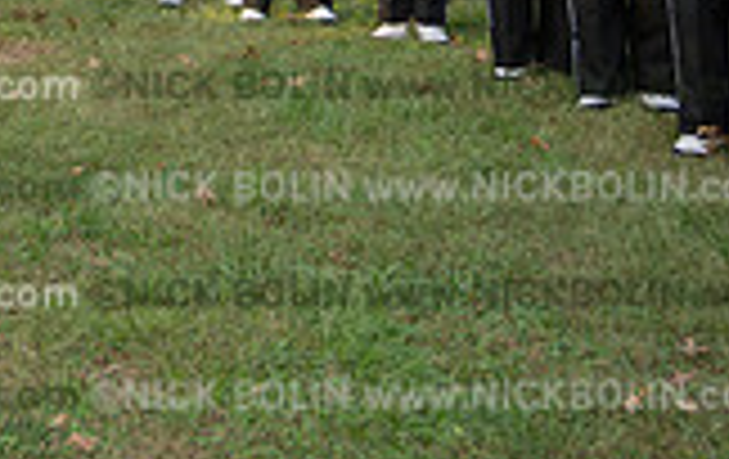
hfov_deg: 20.4
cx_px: -270
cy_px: -227
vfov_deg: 13.6
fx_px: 1812
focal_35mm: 91
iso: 125
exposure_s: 1/125
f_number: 4
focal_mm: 25
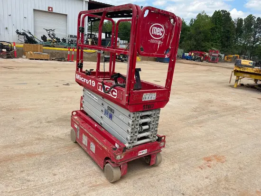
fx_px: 196
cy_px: 98
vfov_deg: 53.1
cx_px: 130
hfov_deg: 67.3
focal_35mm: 26
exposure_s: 1/2309
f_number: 1.6
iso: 50
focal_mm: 5.1
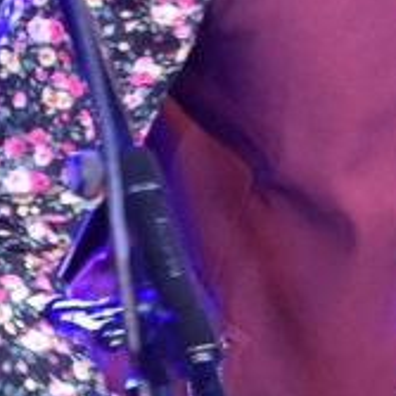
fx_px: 6821
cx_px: 459
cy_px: 19
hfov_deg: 3.3
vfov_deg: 3.3
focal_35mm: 527
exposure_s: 1/60
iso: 5000
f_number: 5.6
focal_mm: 86
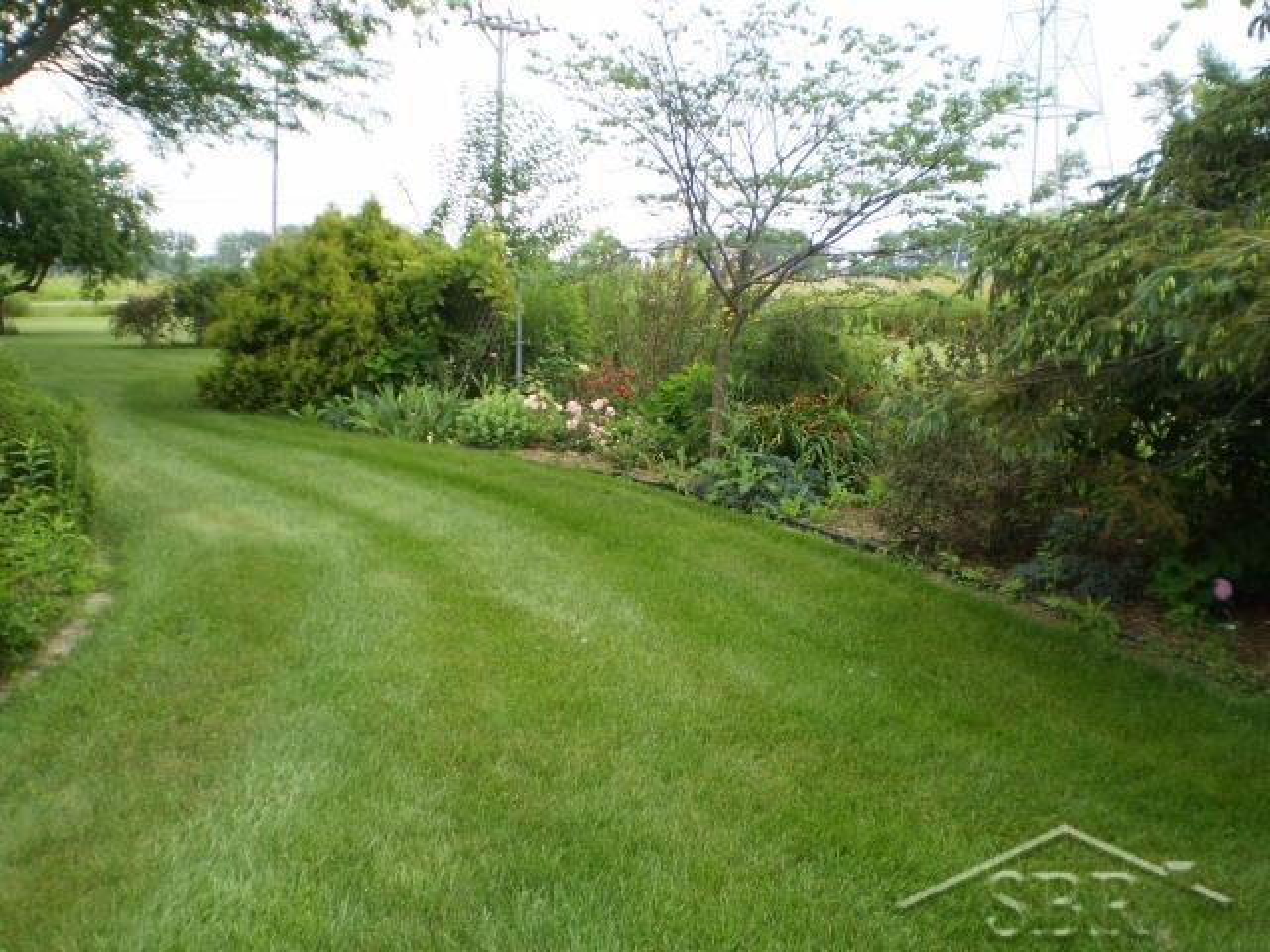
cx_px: 635
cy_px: 476
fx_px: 1321
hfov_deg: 51.4
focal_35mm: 36
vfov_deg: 39.7
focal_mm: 6.3
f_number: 3.1
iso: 64
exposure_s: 1/100
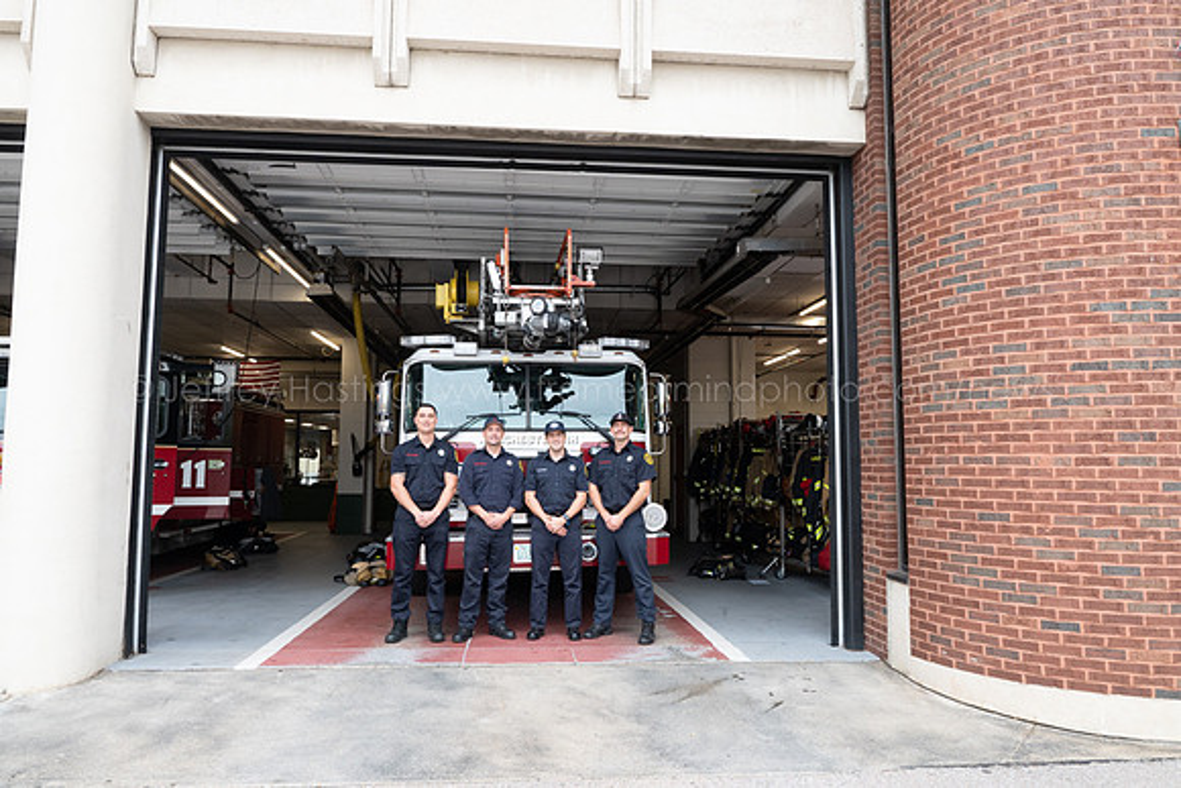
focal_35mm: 24
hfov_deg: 73.7
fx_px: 787
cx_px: 590
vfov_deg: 53.2
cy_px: 394
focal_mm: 16
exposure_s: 1/50
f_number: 8
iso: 500
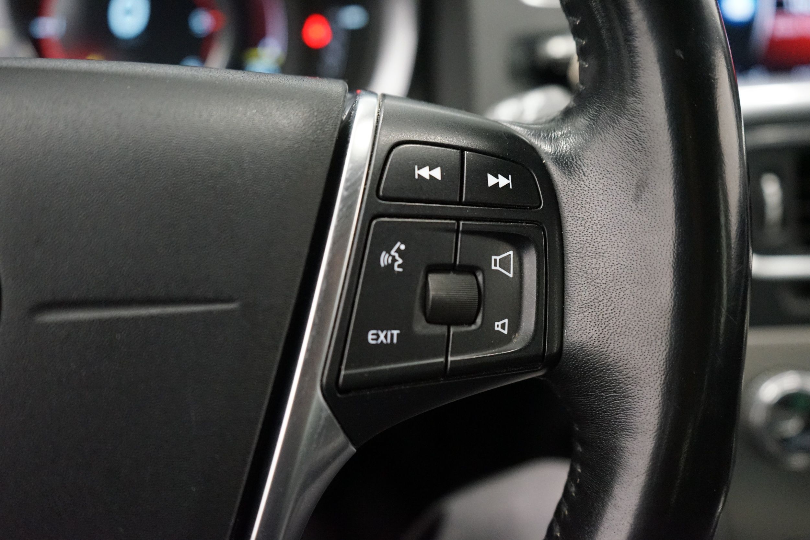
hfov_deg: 55.8
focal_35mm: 34
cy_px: 270
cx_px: 405
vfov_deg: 38.9
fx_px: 765
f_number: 4
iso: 6400
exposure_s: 1/100
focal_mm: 34
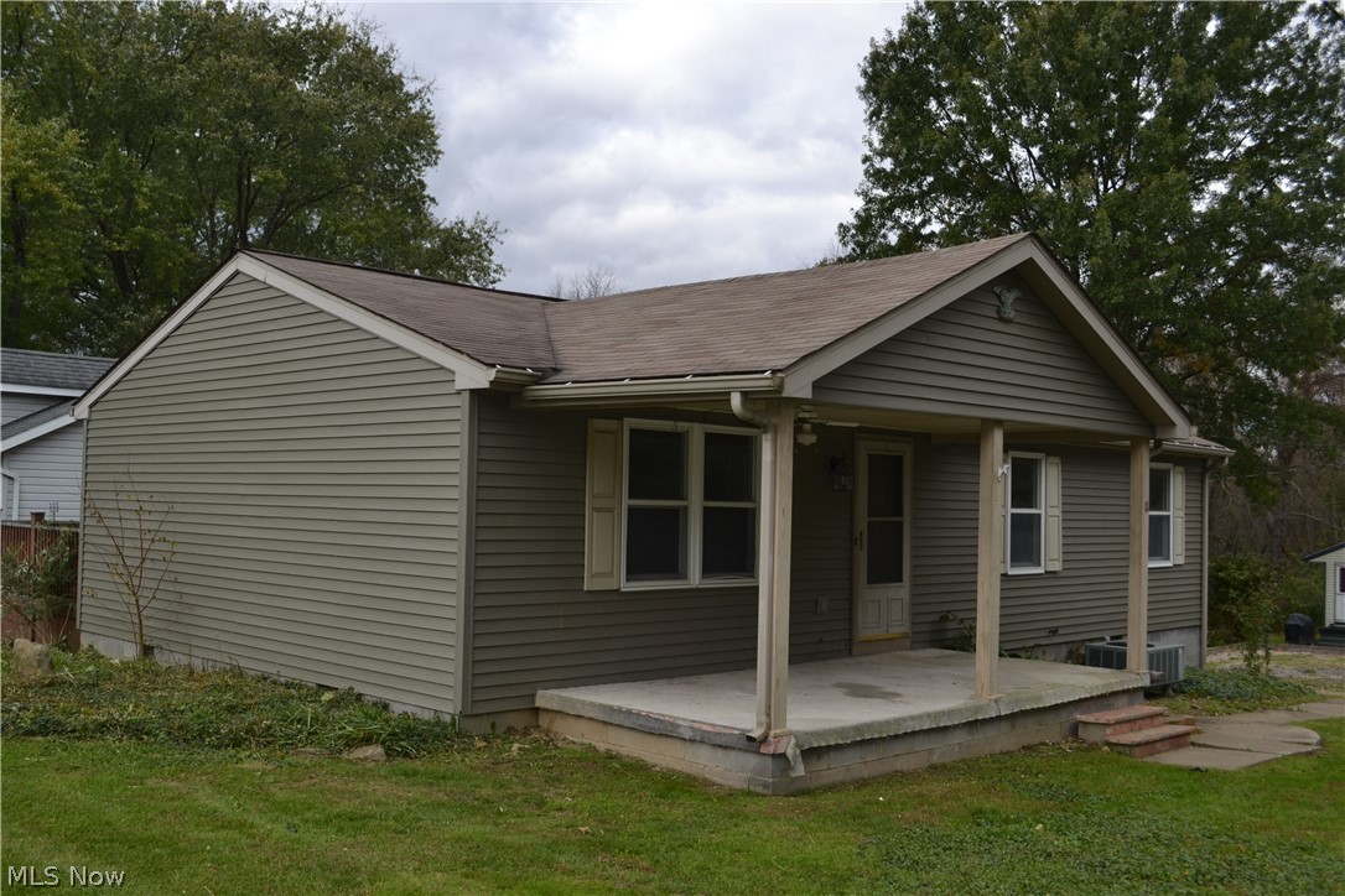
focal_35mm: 36
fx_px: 1345
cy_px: 448
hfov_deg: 53.1
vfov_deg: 36.9
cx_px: 672
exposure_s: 1/200
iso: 100
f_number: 6.3
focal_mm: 24
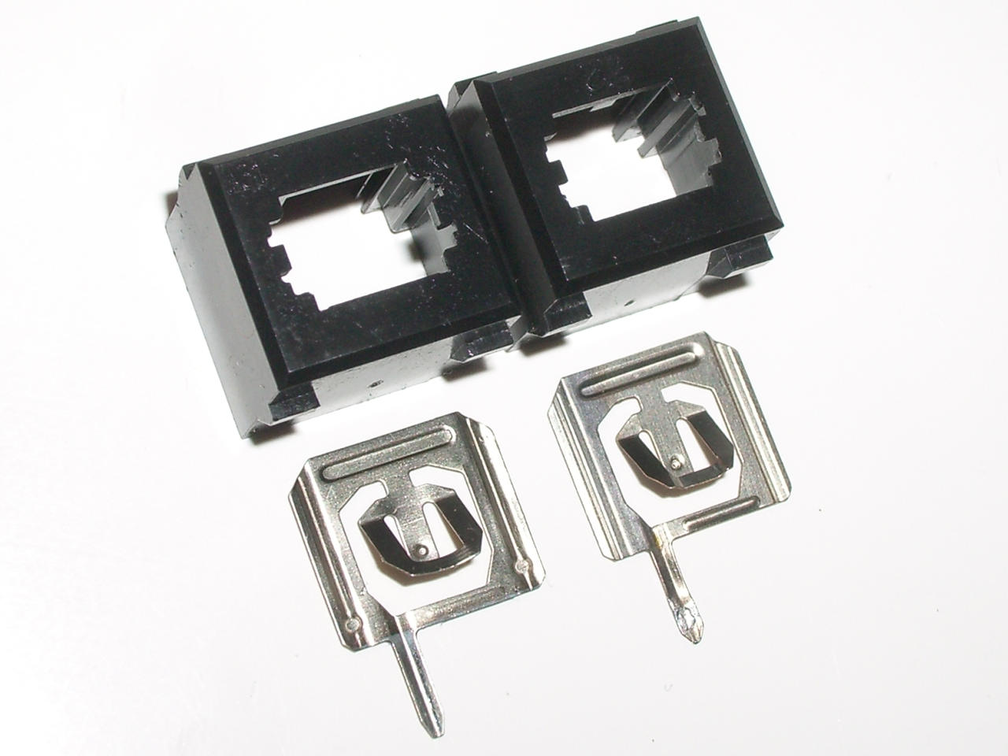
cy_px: 378
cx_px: 504
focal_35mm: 62
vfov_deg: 23.7
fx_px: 1805
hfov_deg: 31.2
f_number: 5.6
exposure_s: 1/60
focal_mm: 10.2
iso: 80
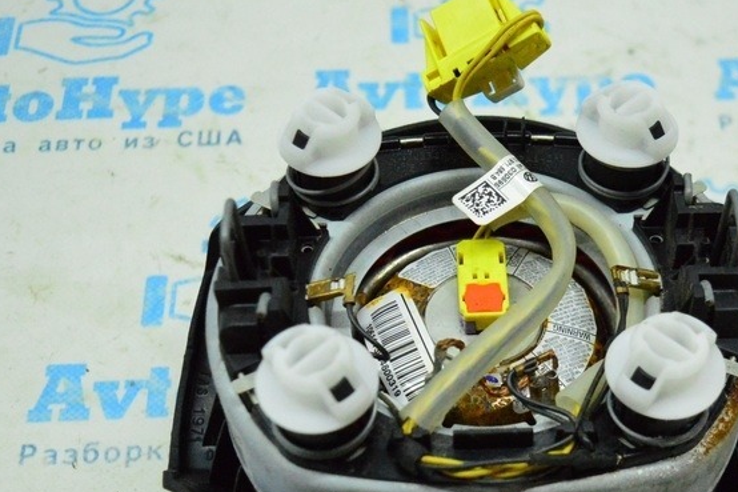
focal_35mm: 61
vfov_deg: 22.0
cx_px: 477
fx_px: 1250
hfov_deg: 32.7
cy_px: 387
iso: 6400
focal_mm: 22
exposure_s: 1/1000
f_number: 3.8
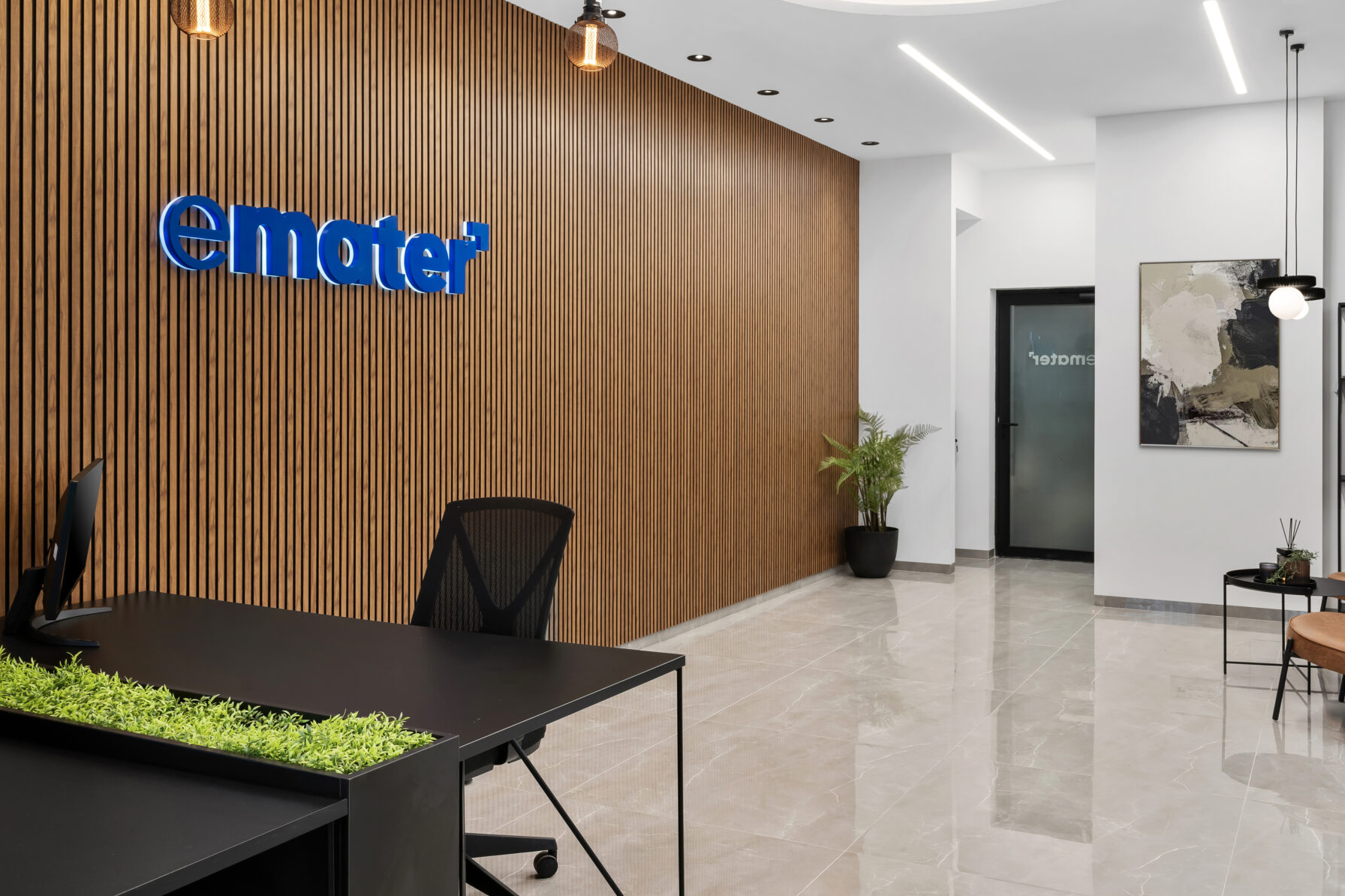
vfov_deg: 41.1
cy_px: 427
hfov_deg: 58.6
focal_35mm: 32
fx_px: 1195
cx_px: 745
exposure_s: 1/3
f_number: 10
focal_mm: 28
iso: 200
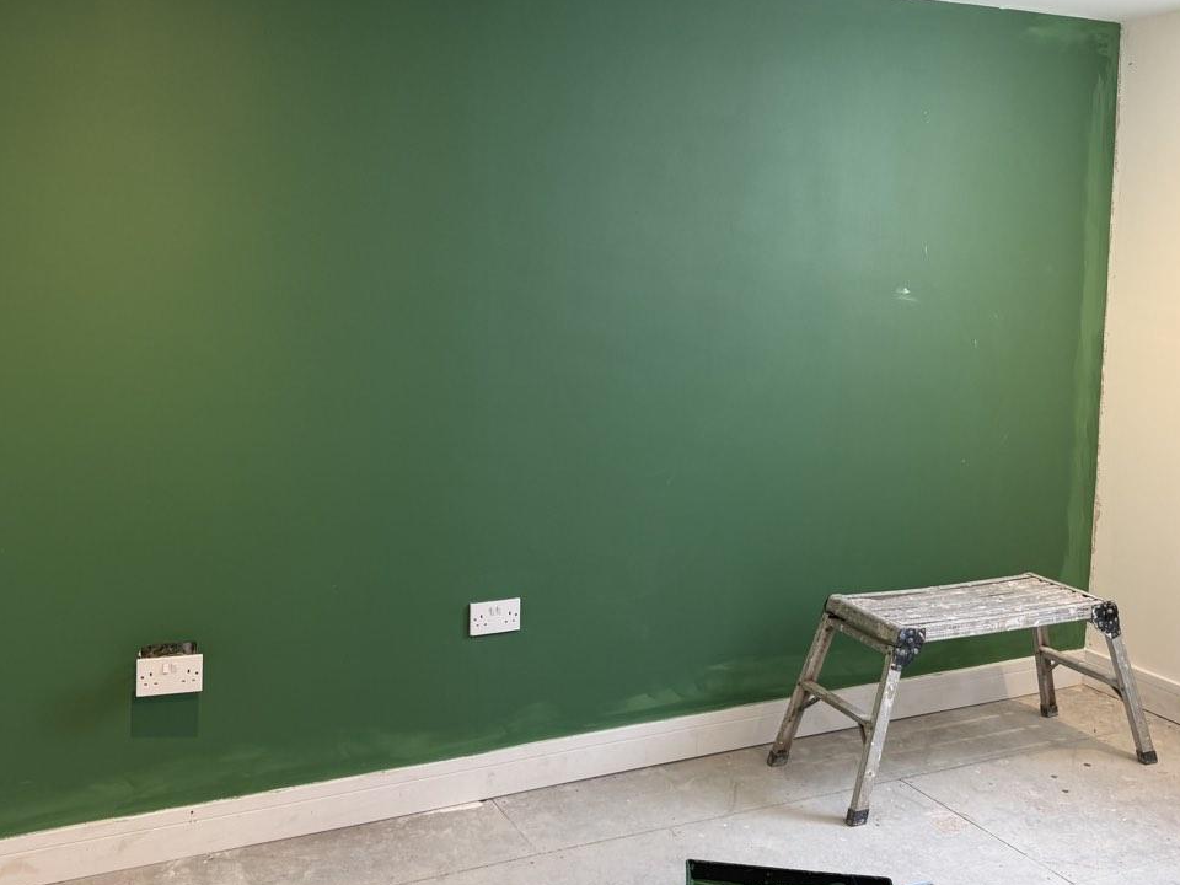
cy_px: 365
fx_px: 1193
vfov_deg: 40.6
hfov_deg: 52.5
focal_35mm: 35
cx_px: 522
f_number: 1.78
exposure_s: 1/121
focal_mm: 6.76
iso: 125
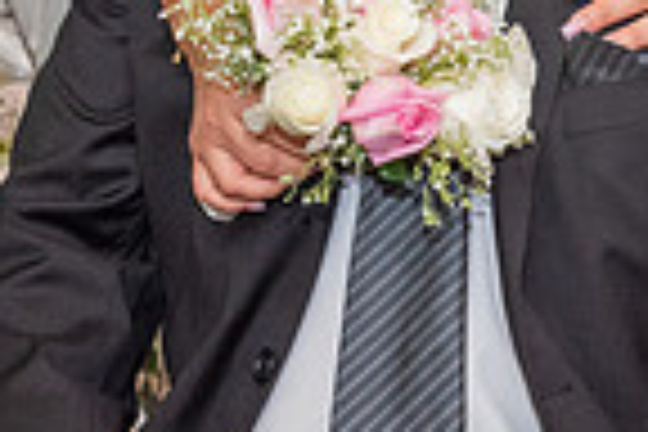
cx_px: 504
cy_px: -259
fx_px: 4050
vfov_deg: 6.0
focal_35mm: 225
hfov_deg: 9.1
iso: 1600
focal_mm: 56
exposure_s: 1/125
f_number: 4.5
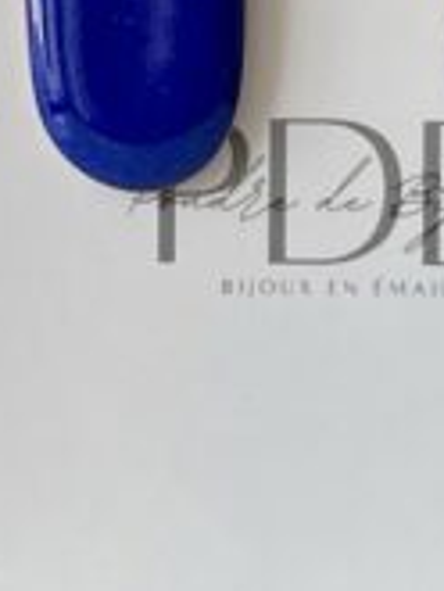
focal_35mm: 121
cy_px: 183
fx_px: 2067
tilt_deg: -1.0
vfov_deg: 16.2
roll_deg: -0.2
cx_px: 333
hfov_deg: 12.2
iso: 32
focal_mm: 5.1
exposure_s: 1/472
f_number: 1.6
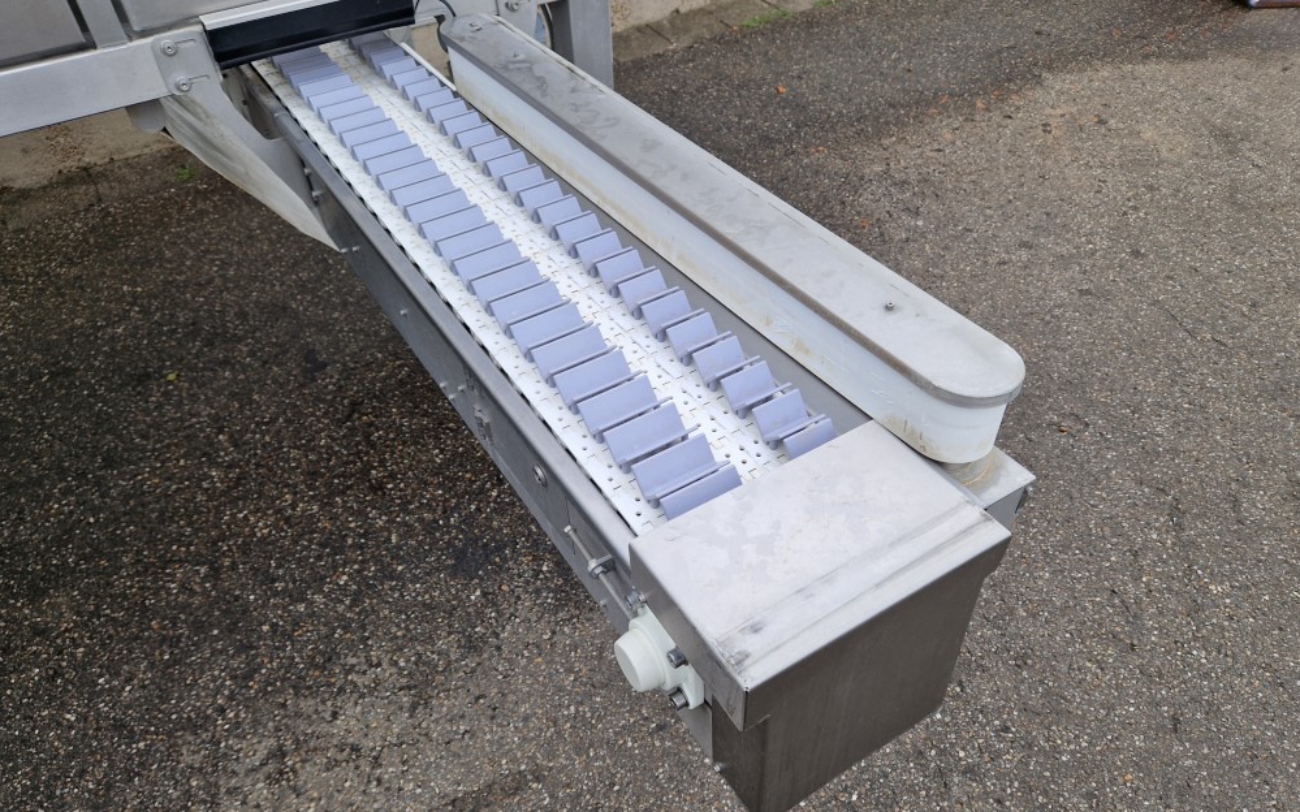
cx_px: 653
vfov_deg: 49.0
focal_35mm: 25
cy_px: 480
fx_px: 886
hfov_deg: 72.6
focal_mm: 5.4
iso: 50
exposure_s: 1/180
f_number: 1.8
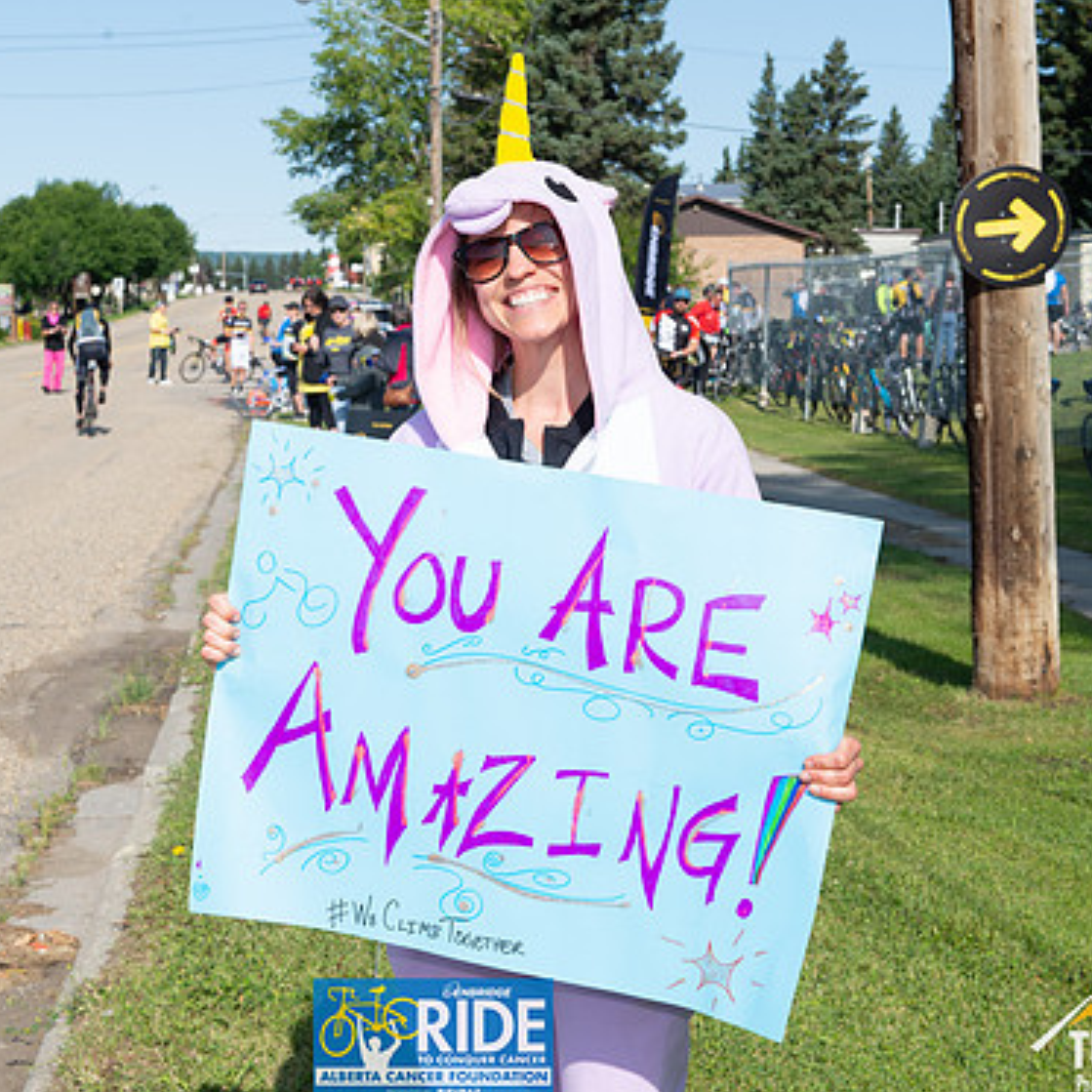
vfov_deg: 23.4
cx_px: 433
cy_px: 561
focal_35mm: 74
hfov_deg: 23.3
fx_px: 2641
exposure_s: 1/400
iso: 250
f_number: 10
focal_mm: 56
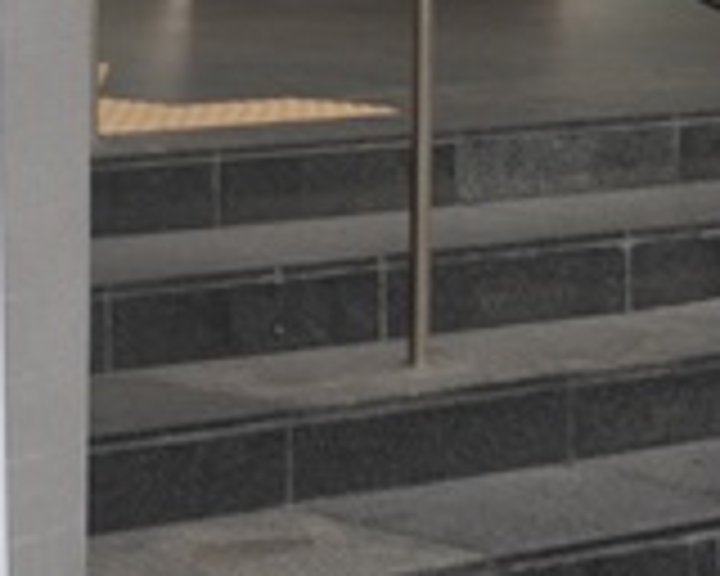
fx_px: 3471
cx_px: -446
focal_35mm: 163
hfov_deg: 11.2
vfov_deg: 9.4
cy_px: -133
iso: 100
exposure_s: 1/160
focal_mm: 29
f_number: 5
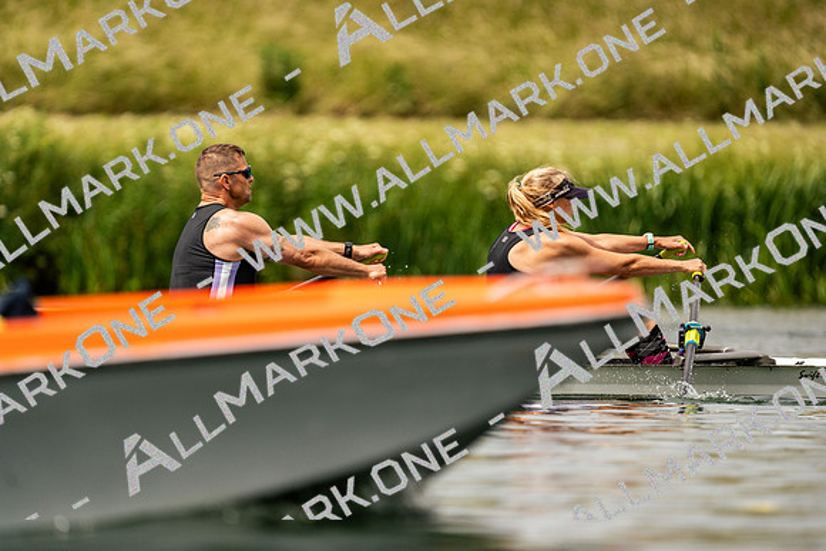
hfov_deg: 3.6
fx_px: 13218
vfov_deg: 2.4
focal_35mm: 576
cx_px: 413
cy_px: 276
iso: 250
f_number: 6.3
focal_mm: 576
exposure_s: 1/2000
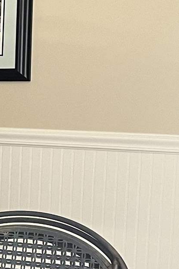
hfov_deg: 8.1
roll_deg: +0.8
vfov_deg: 15.3
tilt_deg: -8.4
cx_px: -427
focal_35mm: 134
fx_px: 1000
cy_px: 169
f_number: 1.6
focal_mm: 5.1
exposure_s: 1/60
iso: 160
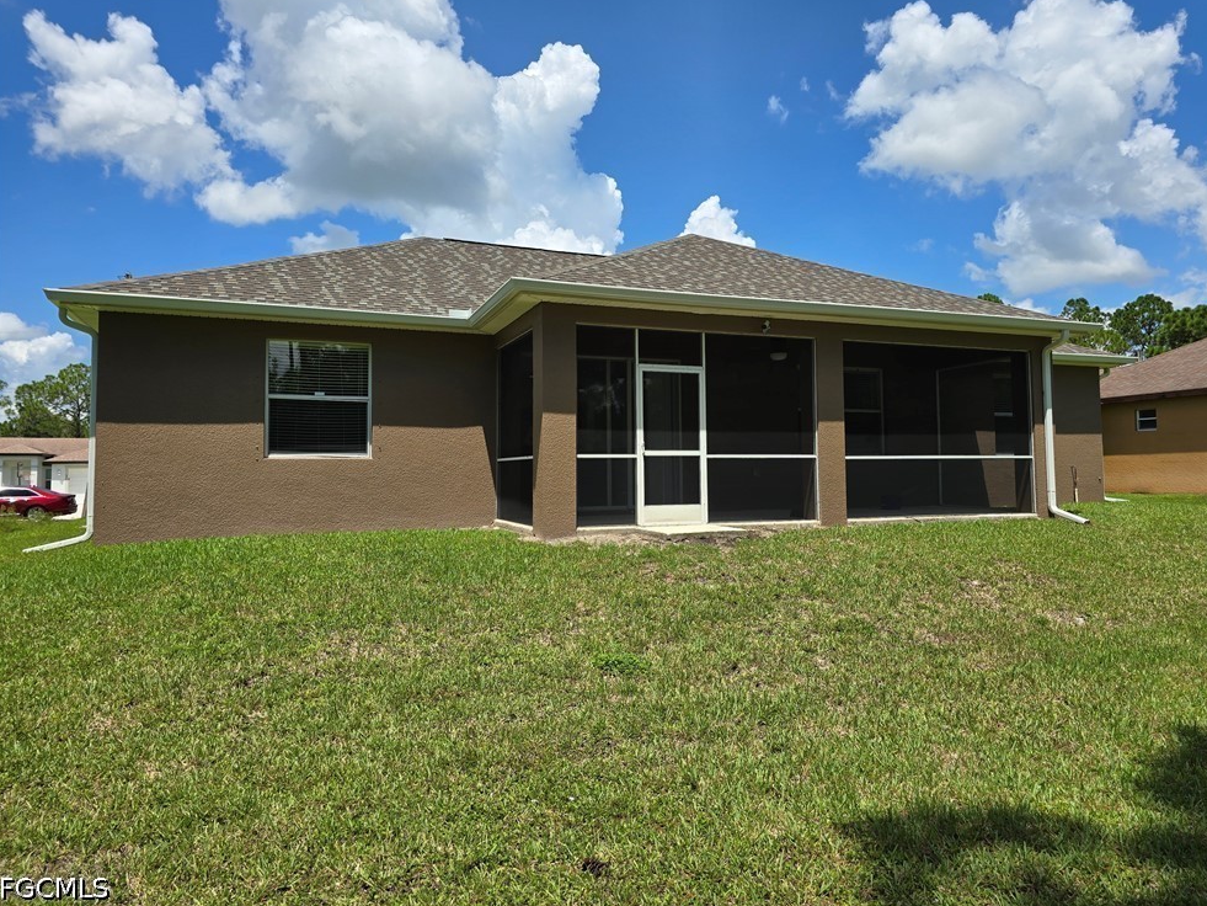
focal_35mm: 24
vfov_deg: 56.8
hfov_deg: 71.6
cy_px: 436
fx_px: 837
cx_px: 623
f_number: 1.7
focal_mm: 6.3
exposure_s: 1/1041
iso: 12
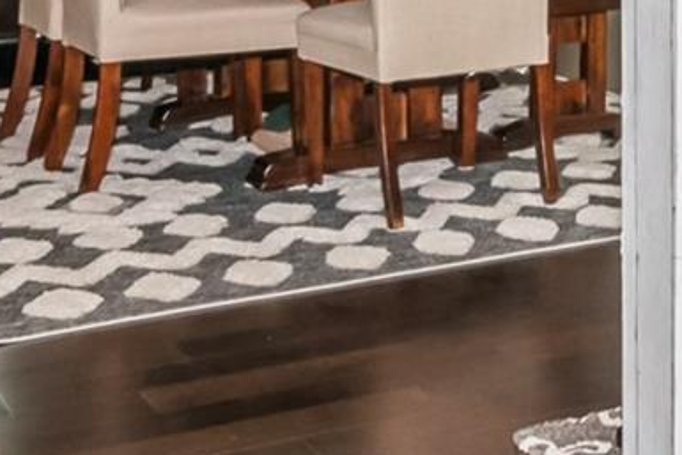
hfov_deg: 21.3
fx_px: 1661
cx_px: 857
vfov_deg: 14.9
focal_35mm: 88
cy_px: -133
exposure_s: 1/13
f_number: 8
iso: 200
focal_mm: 11
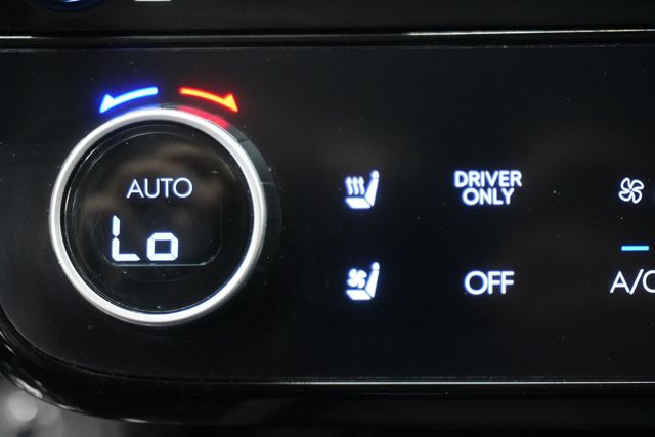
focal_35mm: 75
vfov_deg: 18.2
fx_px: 1365
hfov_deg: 27.0
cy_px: 218
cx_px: 328
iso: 6400
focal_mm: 50
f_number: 5.6
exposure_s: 1/80
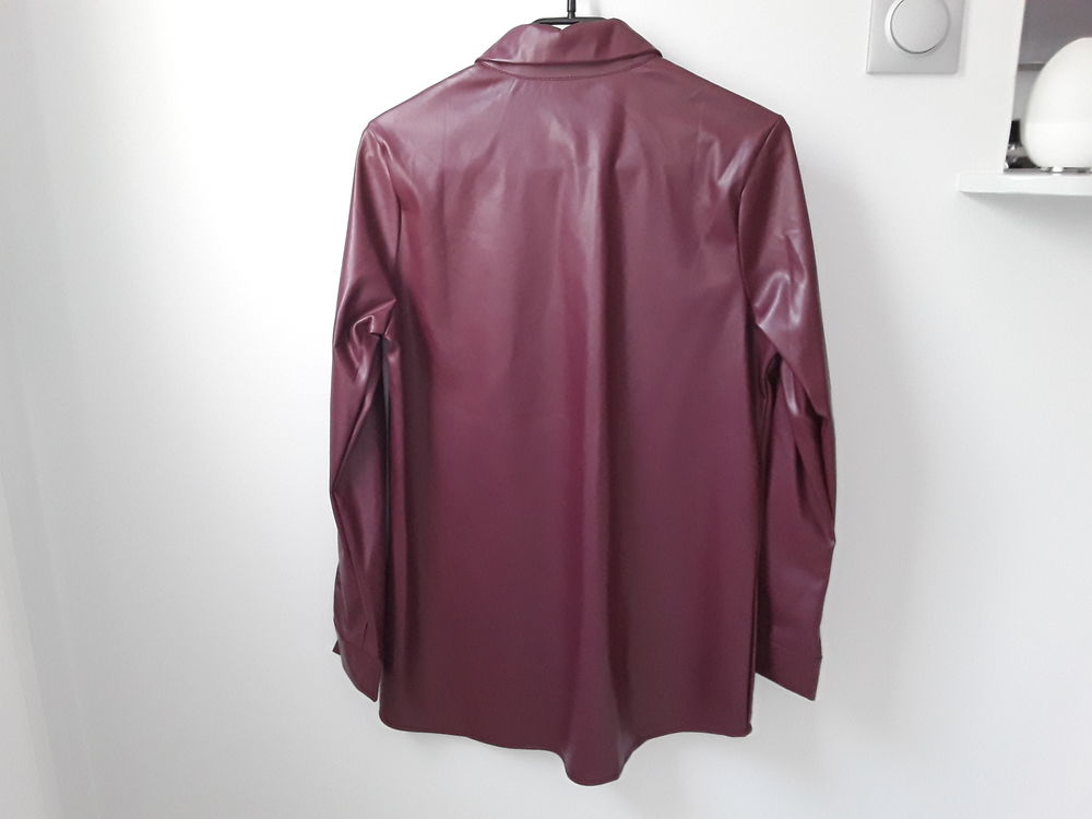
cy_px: 410
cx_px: 546
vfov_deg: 51.4
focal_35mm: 27
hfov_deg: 65.3
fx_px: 852
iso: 200
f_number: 1.9
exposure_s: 1/25
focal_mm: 2.91
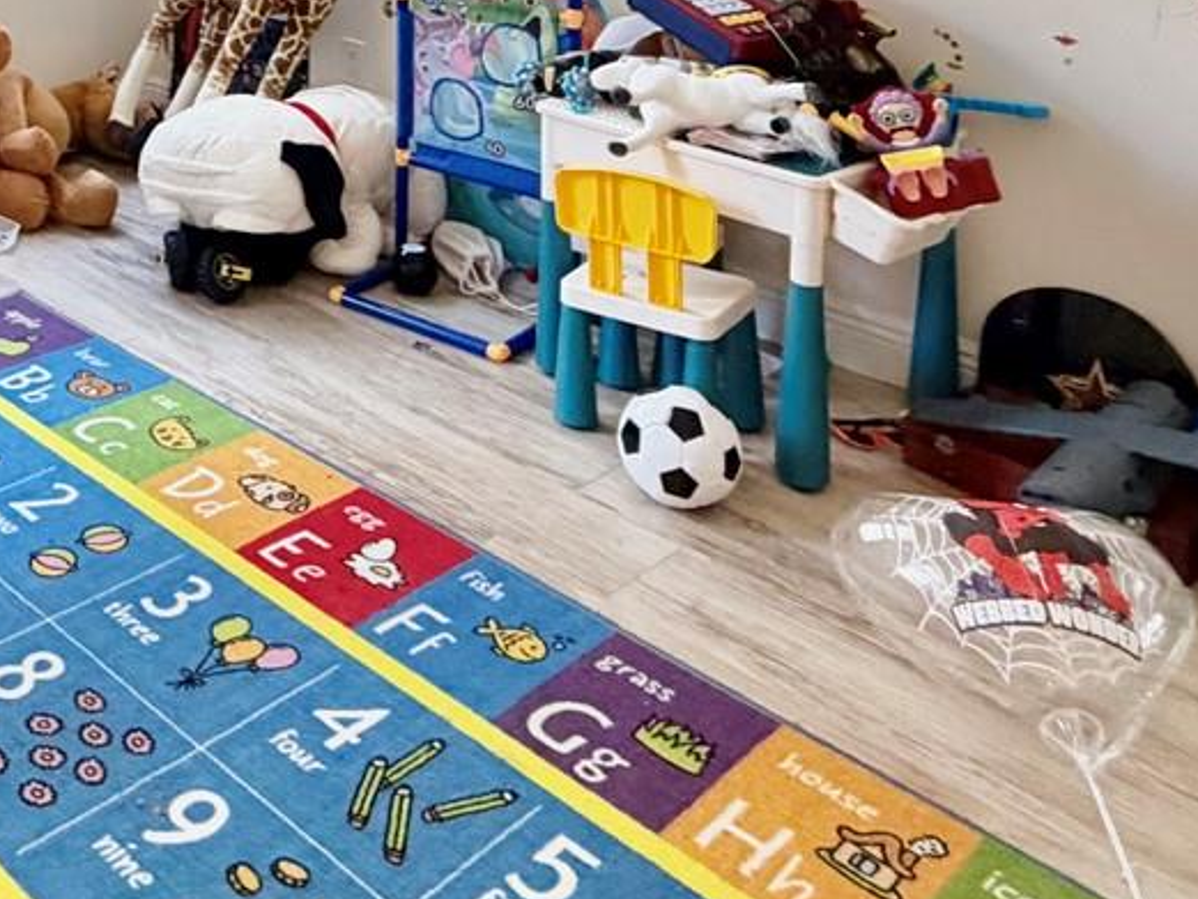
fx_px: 1488
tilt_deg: -2.1
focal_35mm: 43
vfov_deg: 28.1
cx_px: 30
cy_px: -253
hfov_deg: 39.3
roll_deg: +0.1
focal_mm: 2.22
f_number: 2.2
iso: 400
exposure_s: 1/60
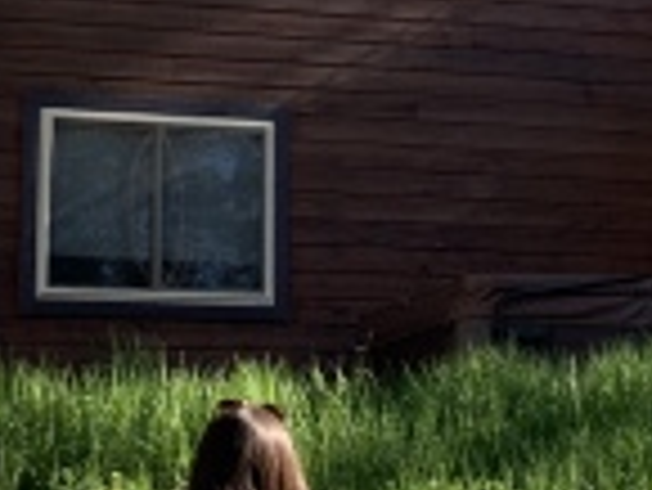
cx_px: 400
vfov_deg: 10.3
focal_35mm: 143
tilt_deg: +16.3
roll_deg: +0.9
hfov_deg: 13.8
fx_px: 2696
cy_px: 31
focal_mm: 4.25
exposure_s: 1/364
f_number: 1.8
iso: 25
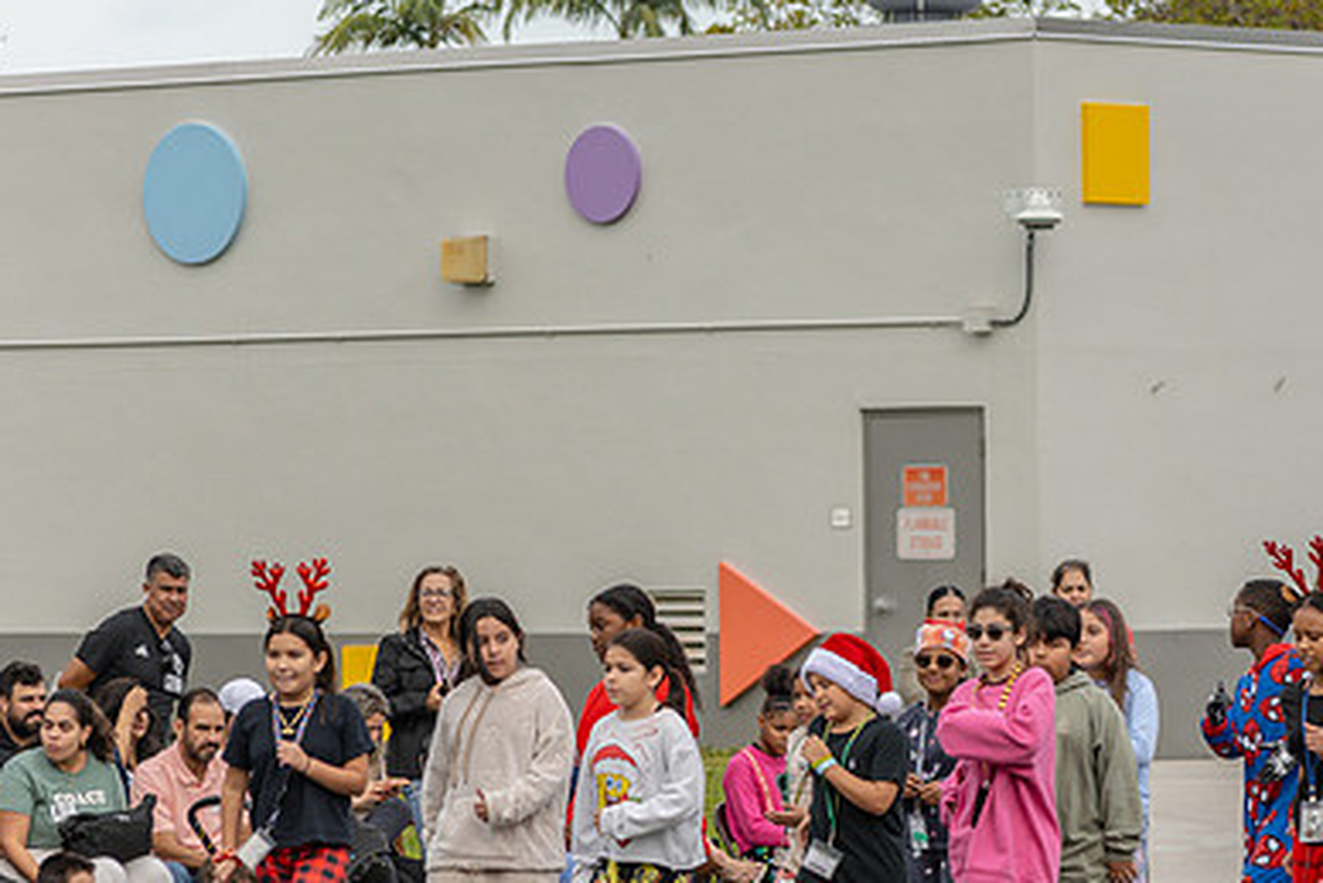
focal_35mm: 269
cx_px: 866
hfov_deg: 7.7
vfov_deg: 5.1
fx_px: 9889
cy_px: 568
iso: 100
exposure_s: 1/250
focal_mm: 120
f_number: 5.6
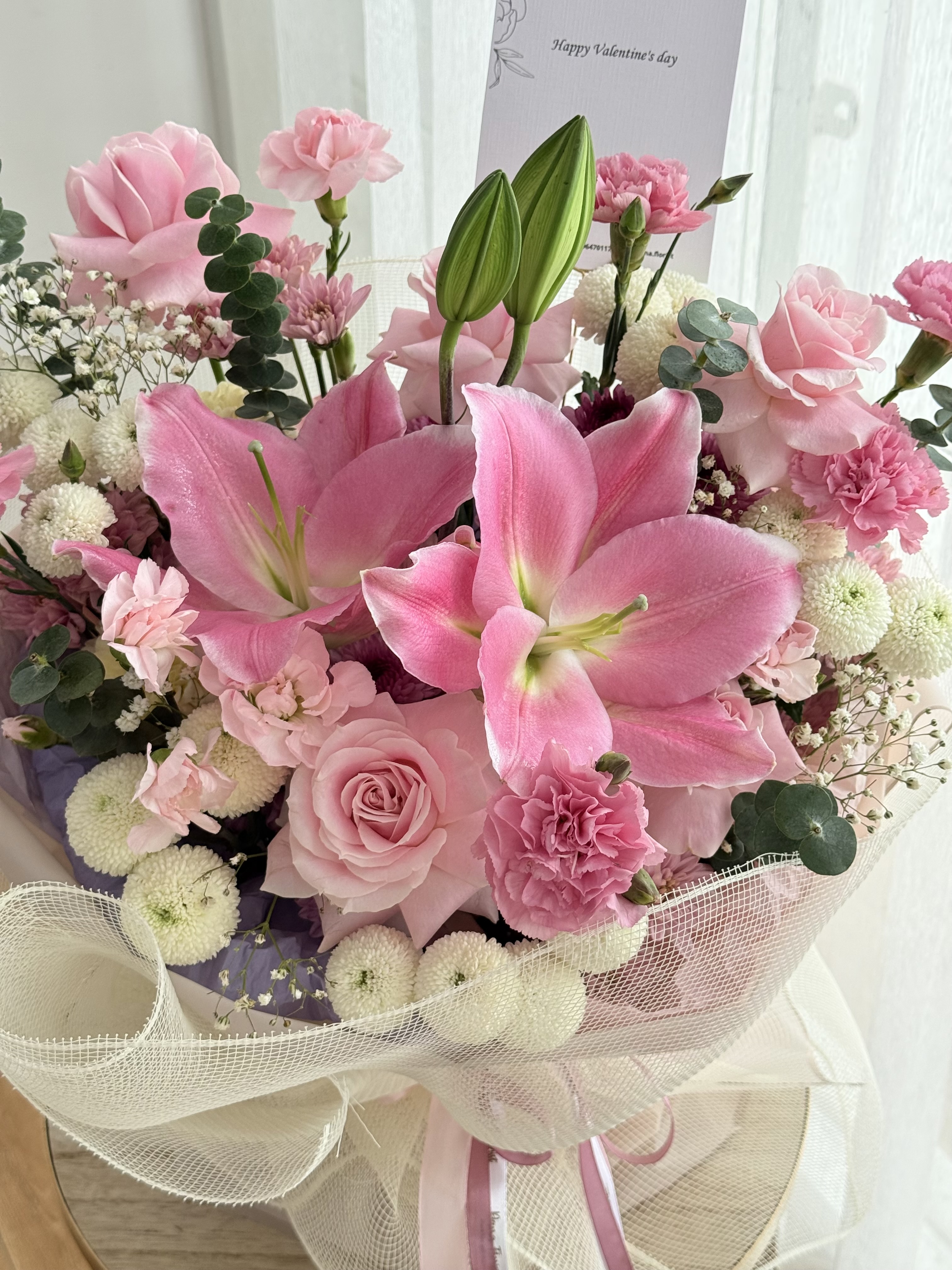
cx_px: 476
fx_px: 1760
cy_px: 635
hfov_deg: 30.3
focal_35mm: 48
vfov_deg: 39.7
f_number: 1.78
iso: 100
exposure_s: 1/100
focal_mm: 6.76
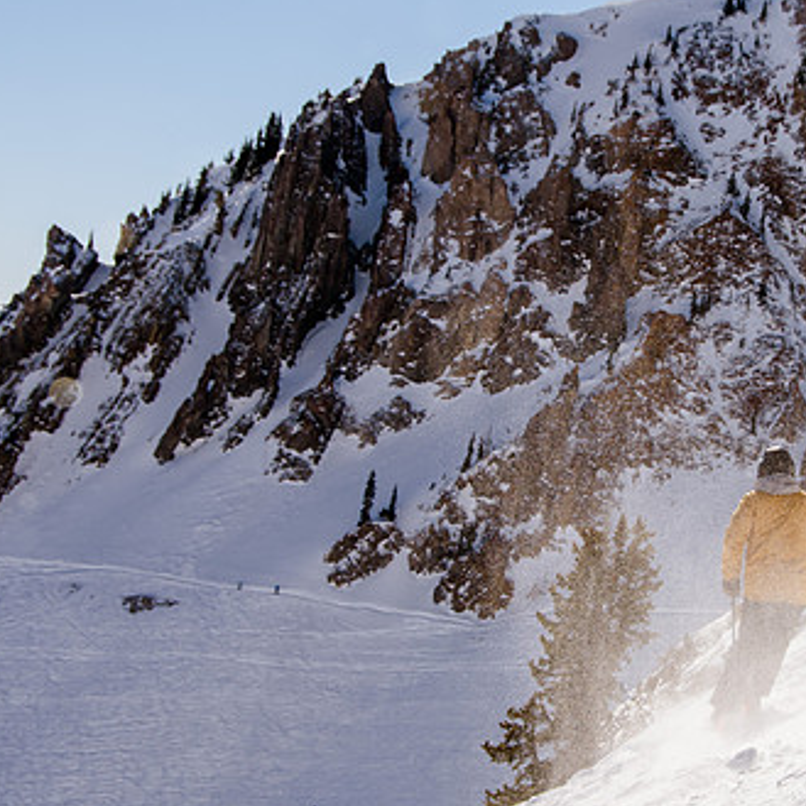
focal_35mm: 90
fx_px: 2371
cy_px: 401
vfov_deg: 19.3
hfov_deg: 19.1
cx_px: 657
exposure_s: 1/500
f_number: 10
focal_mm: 40
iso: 160
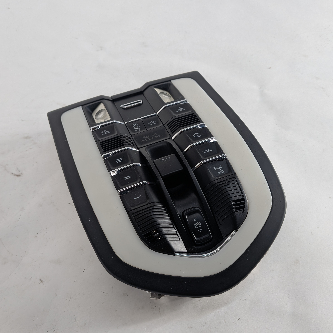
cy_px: 184
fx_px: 316
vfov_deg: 55.5
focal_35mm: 29
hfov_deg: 55.6
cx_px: 165
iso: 33
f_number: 1.7
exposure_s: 1/163
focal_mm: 4.53
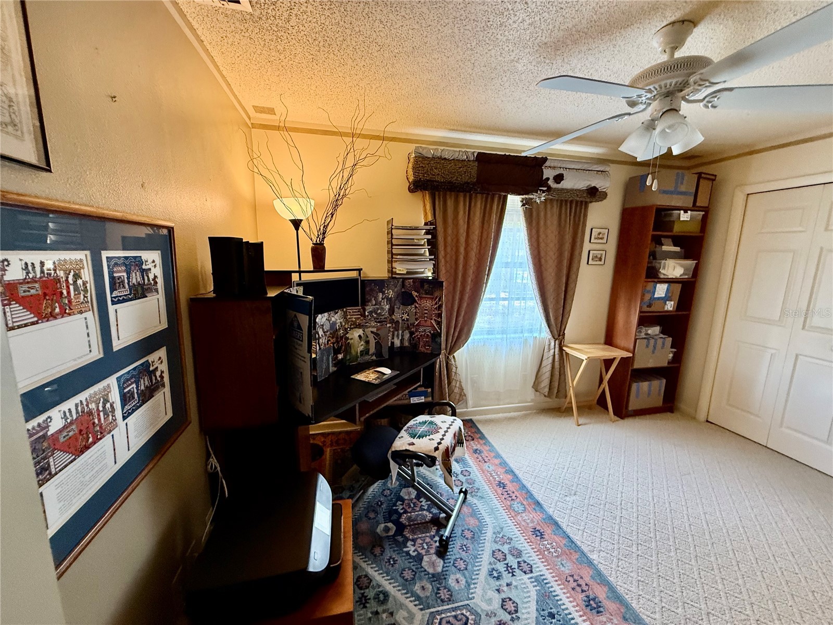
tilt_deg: -10.0
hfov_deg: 102.1
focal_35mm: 14
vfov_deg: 85.7
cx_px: 416
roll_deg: -2.0
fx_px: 337
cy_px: 312
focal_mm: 2.22
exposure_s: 1/60
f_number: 2.2
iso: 400
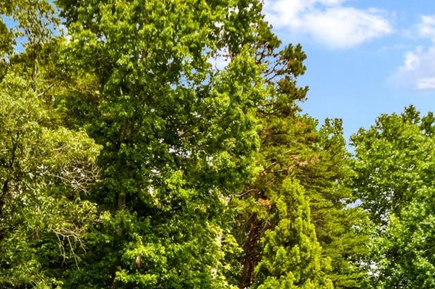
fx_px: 869
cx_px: 132
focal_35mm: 72
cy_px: 389
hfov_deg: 27.9
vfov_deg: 17.5
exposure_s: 1/1250
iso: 100
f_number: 2.8
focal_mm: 8.38
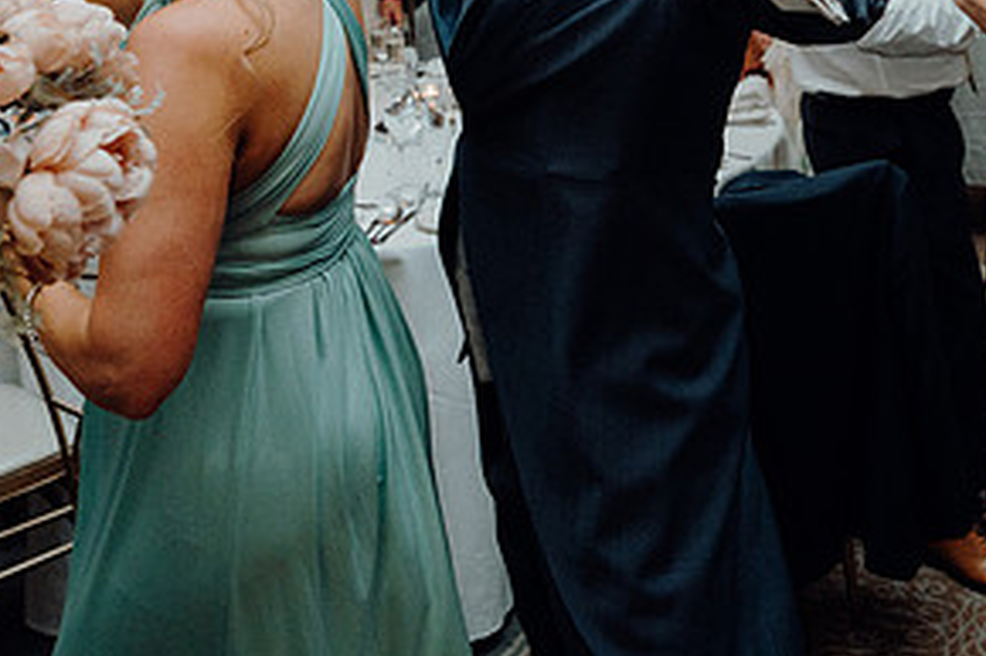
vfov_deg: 26.9
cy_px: 39
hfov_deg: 39.4
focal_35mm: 48
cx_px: 799
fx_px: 1314
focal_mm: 24
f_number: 3.5
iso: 2500
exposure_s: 1/160
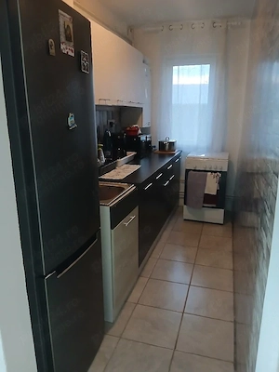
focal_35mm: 26
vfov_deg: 67.3
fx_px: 279
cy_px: 186
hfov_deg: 53.1
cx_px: 140
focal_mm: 3.98
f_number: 1.8
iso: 400
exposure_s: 1/25.1
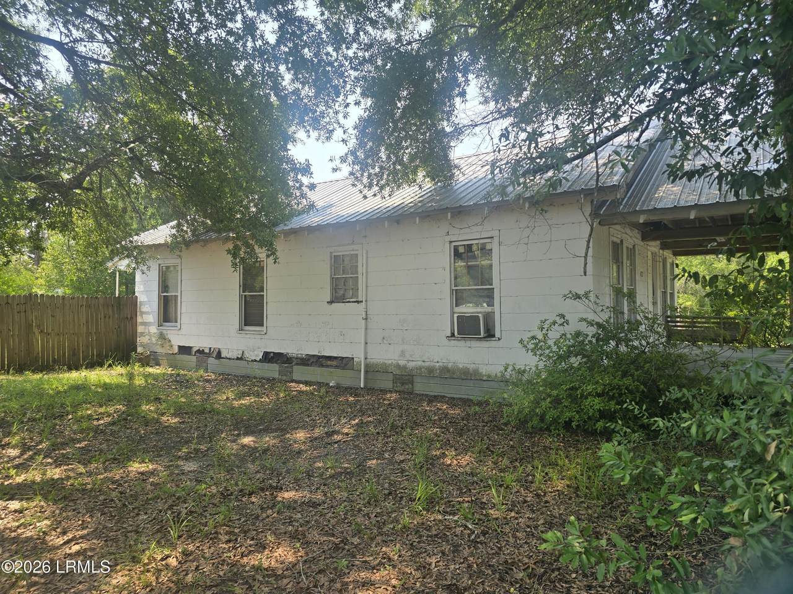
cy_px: 297
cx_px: 396
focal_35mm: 23
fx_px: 527
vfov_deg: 58.9
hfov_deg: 73.9
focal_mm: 6.3
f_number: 1.7
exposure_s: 1/298
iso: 12
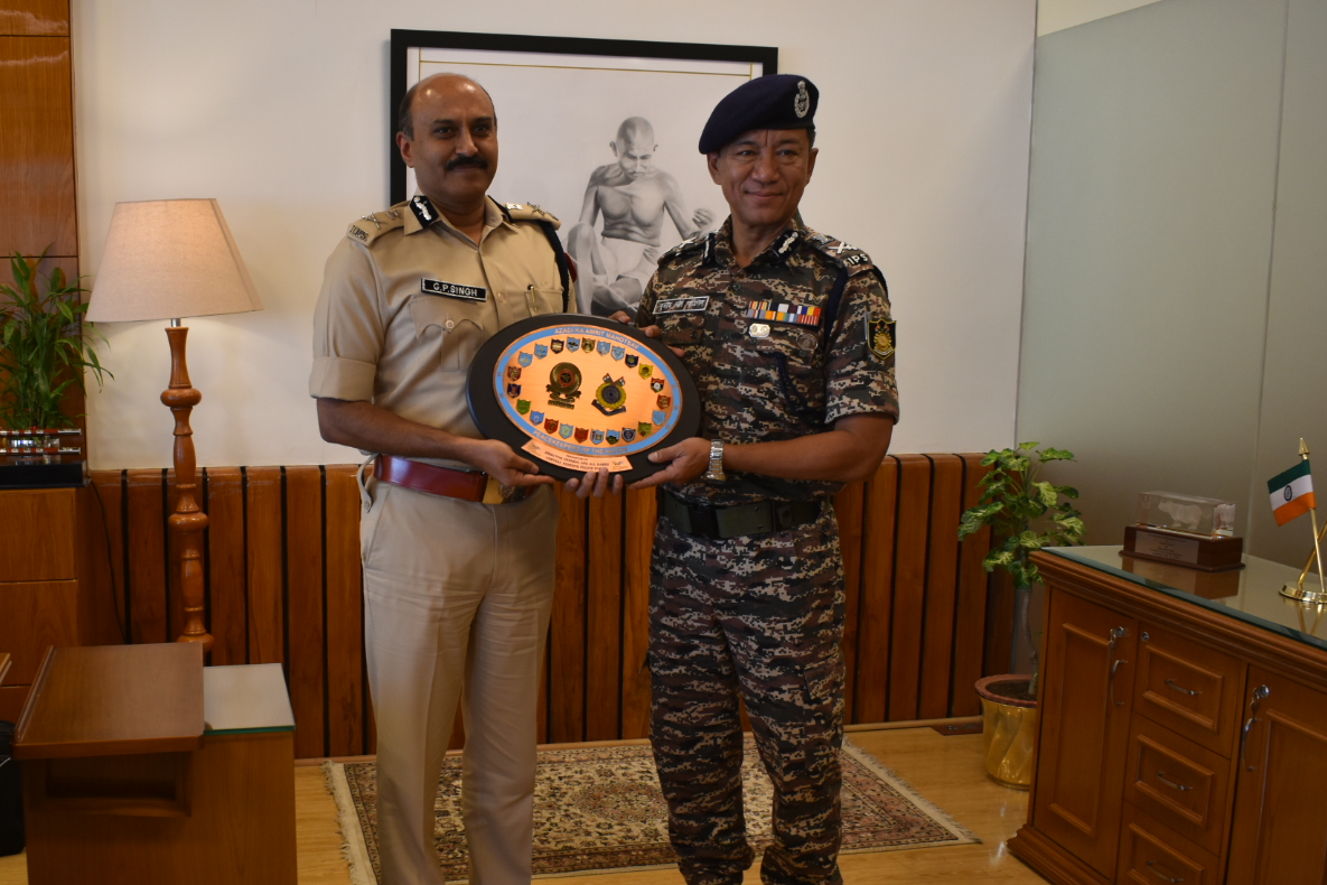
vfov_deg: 32.5
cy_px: 549
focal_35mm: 41
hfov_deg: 47.2
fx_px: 1511
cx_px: 548
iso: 400
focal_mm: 20
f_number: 4.5
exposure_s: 1/50
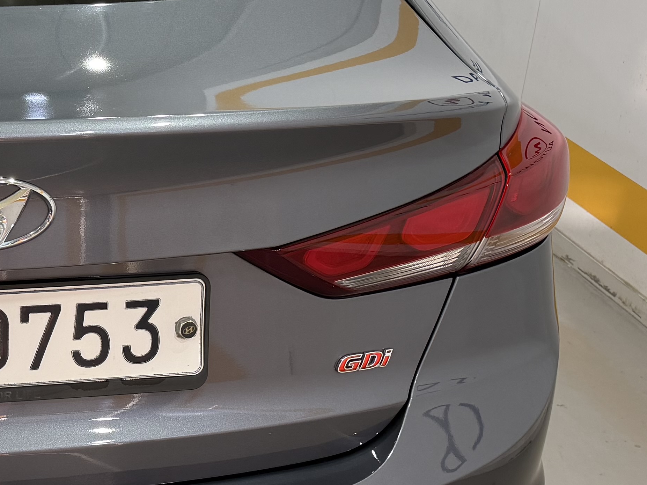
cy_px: 268
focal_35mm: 74
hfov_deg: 24.9
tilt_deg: -23.7
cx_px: -28
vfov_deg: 19.9
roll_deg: -1.8
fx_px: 1383
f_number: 1.78
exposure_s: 1/60
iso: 100
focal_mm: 6.76
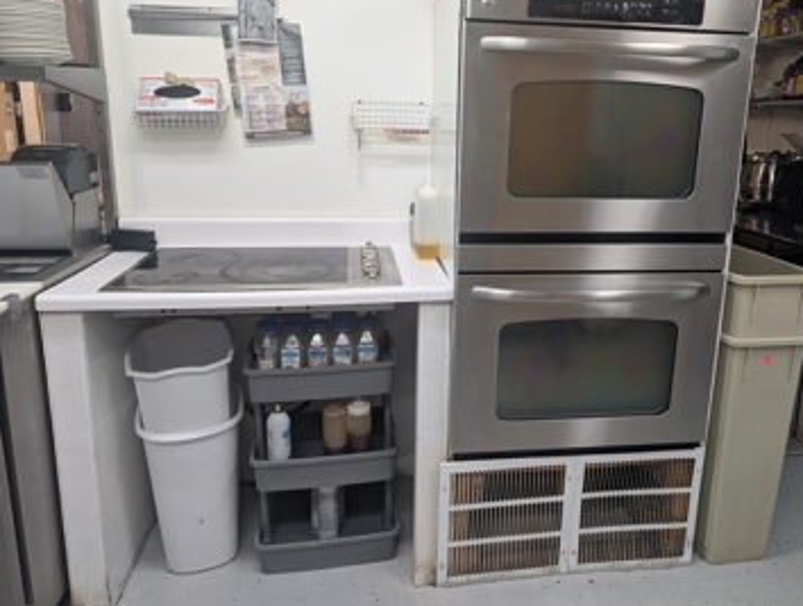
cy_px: 270
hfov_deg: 65.0
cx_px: 449
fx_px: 628
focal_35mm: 27
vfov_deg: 51.4
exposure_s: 1/24
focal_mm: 6.9
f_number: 1.68
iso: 40
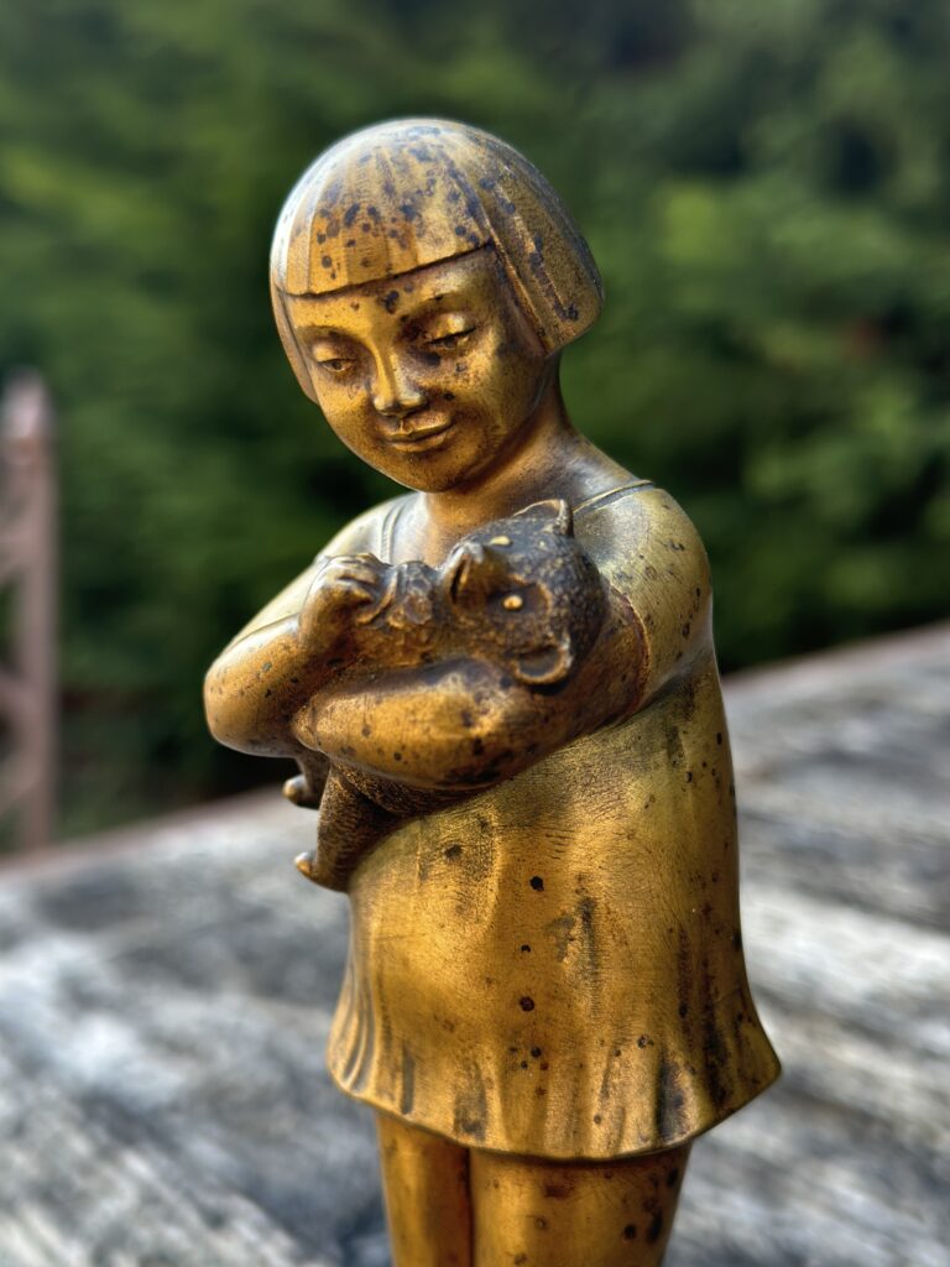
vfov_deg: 39.7
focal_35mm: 48
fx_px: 1756
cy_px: 634
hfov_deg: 30.3
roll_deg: +2.9
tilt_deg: -10.0
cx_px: 475
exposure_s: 1/298
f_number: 1.78
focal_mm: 6.86
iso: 80
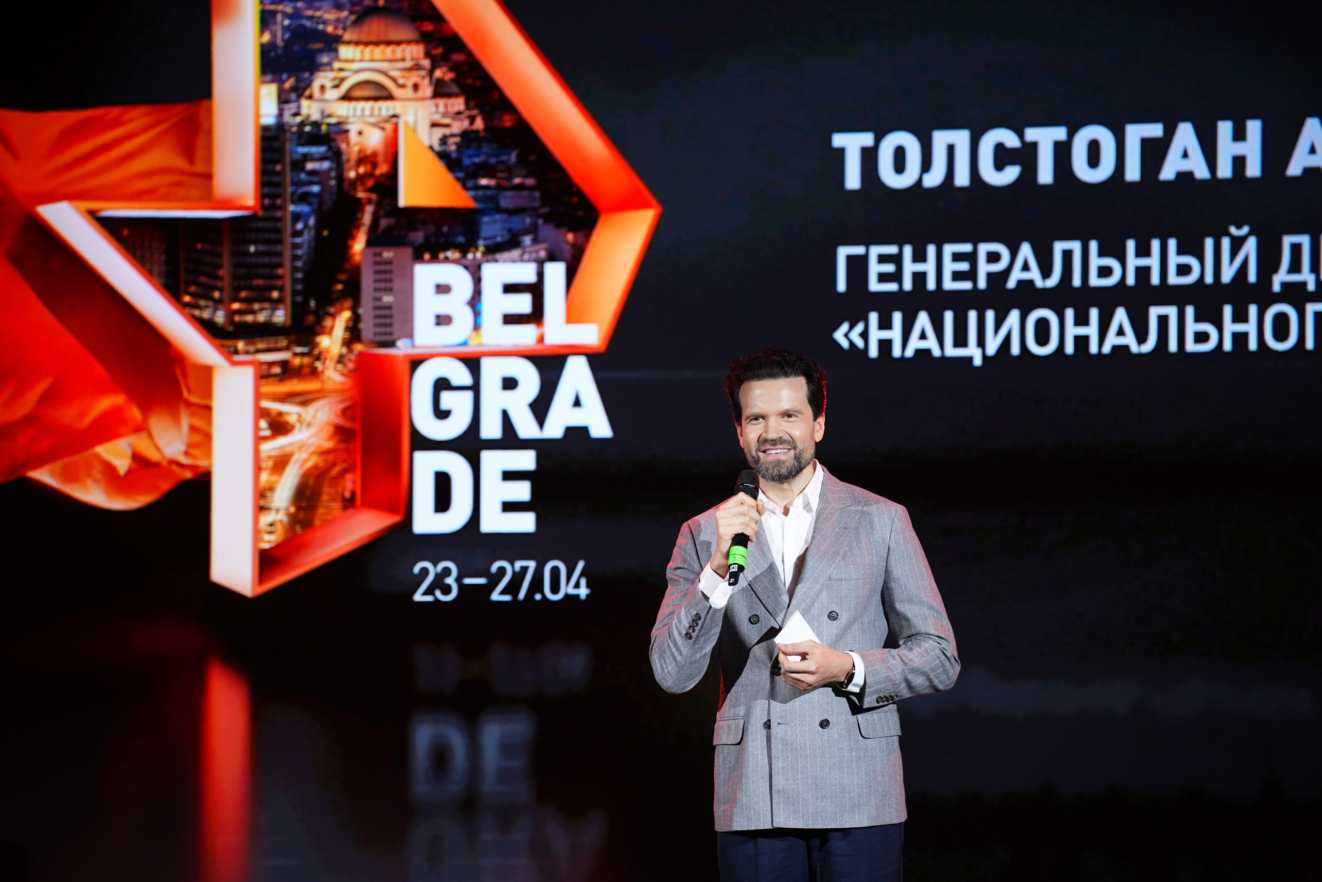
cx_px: 661
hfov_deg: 13.3
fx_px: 5655
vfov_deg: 8.9
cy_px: 441
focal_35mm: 154
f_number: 2.8
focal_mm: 154
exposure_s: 1/320
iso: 640
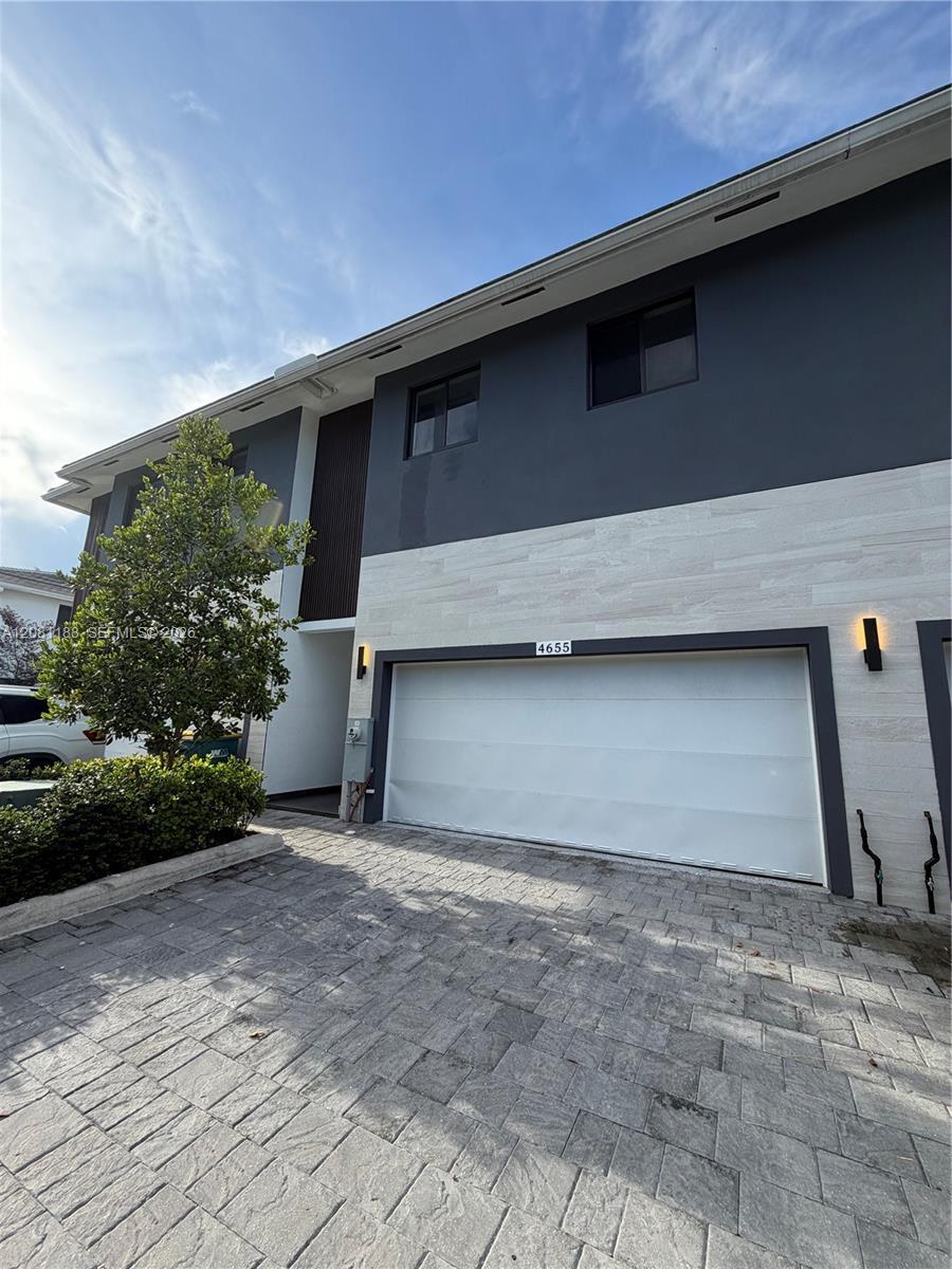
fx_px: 513
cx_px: 476
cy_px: 634
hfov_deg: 85.7
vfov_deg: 102.1
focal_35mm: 14
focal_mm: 2.22
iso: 40
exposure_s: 1/694
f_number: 2.2
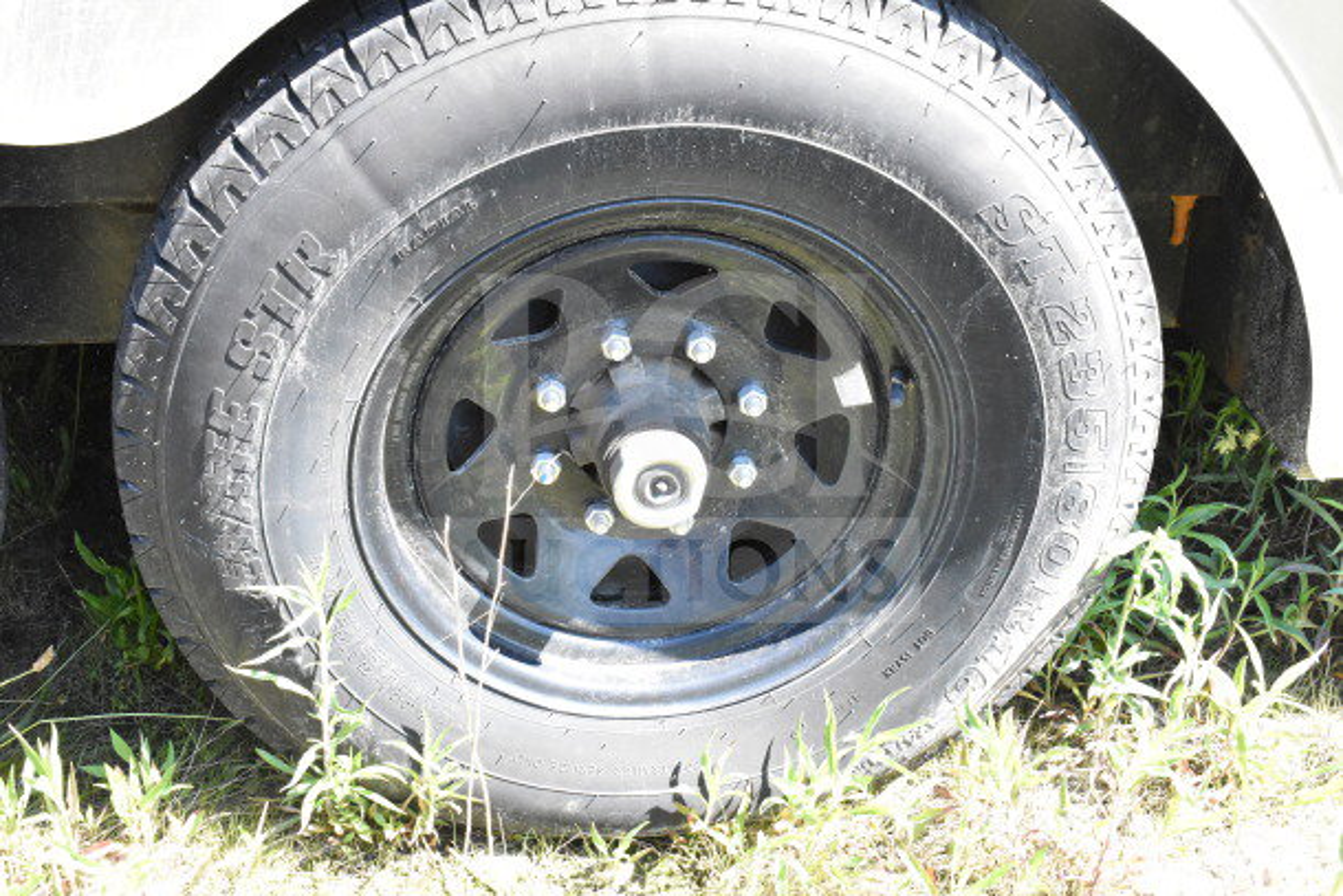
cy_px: 448
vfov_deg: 30.9
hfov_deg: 45.0
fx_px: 1623
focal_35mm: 44
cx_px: 672
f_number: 11
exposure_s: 1/500
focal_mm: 29
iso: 6400
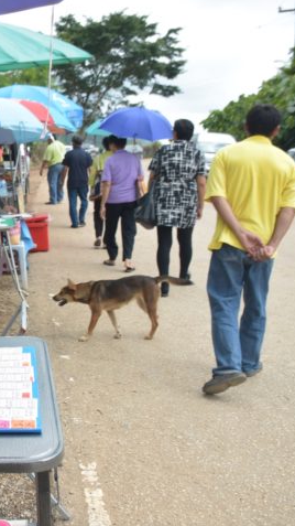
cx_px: -63
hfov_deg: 22.8
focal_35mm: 48
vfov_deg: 42.9
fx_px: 668
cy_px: 266
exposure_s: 1/180
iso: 100
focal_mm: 20
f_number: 6.7
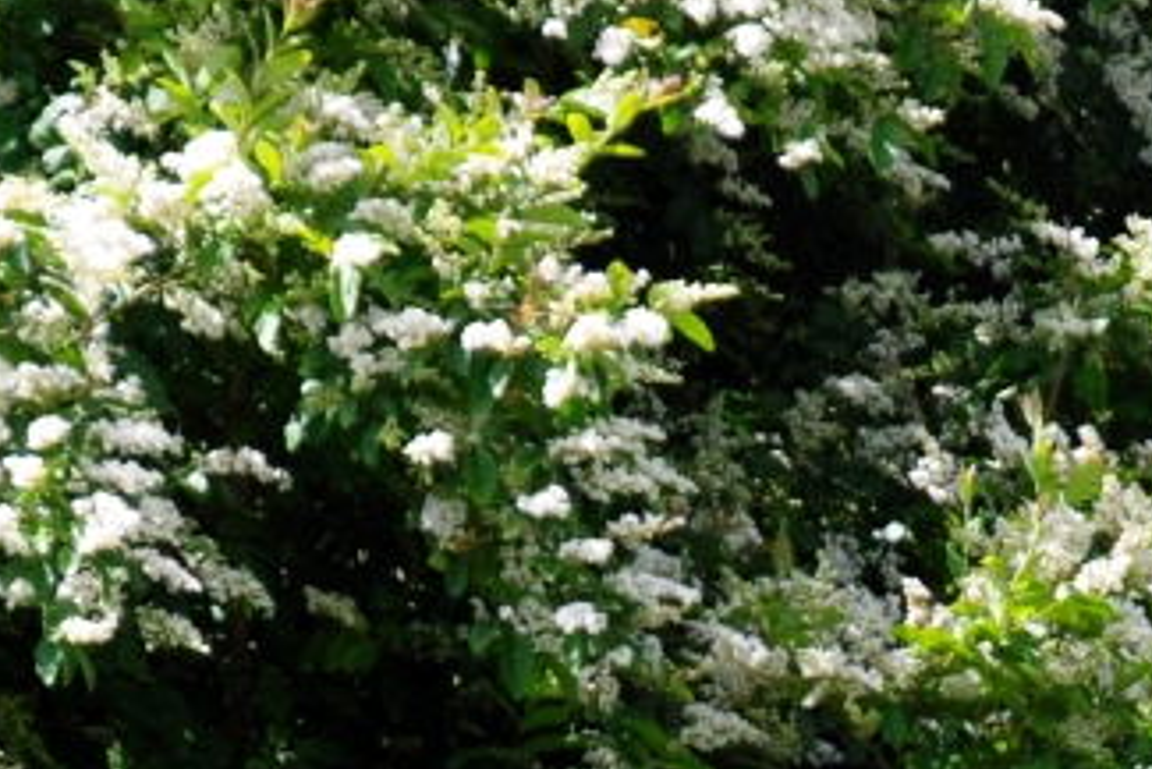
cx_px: 1602
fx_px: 12101
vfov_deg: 3.6
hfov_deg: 5.4
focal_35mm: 378
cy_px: 909
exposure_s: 1/640
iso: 400
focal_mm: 80
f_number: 6.3
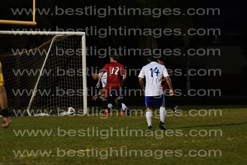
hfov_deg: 8.7
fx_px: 1615
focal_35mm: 236
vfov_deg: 5.8
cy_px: 82
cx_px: 118
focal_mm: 145
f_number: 4
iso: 6400
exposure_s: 1/1250
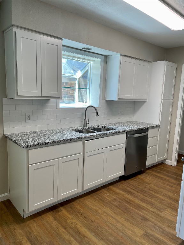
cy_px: 122
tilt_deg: -8.7
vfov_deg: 67.3
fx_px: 184
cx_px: 92
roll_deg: -2.0
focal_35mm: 26
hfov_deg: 53.1
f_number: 1.6
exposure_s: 1/127
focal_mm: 4.2
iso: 32
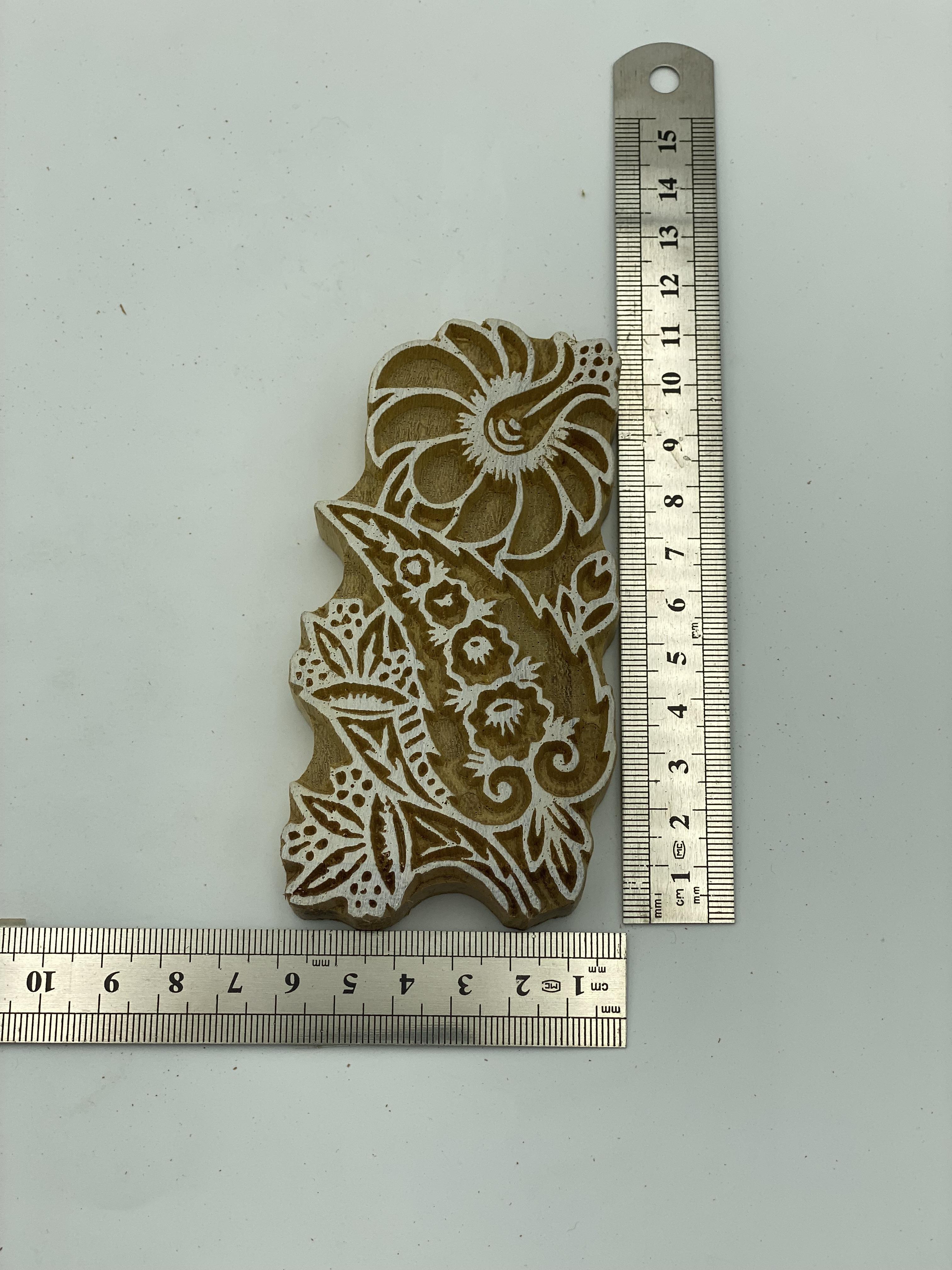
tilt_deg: -74.6
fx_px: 1907
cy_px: 635
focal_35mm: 52
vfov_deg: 36.8
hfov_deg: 28.0
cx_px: 476
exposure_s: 1/799
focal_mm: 6
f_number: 2
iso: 20
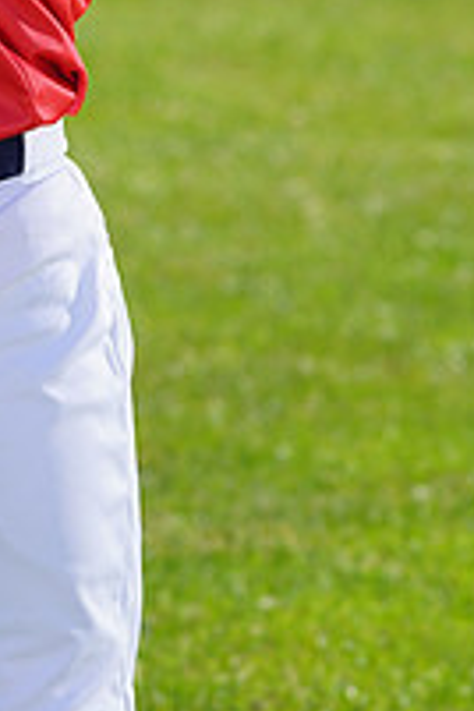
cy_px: -212
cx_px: -179
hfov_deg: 3.2
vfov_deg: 4.7
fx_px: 8551
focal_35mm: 433
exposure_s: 1/250
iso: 100
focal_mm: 150
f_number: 7.1
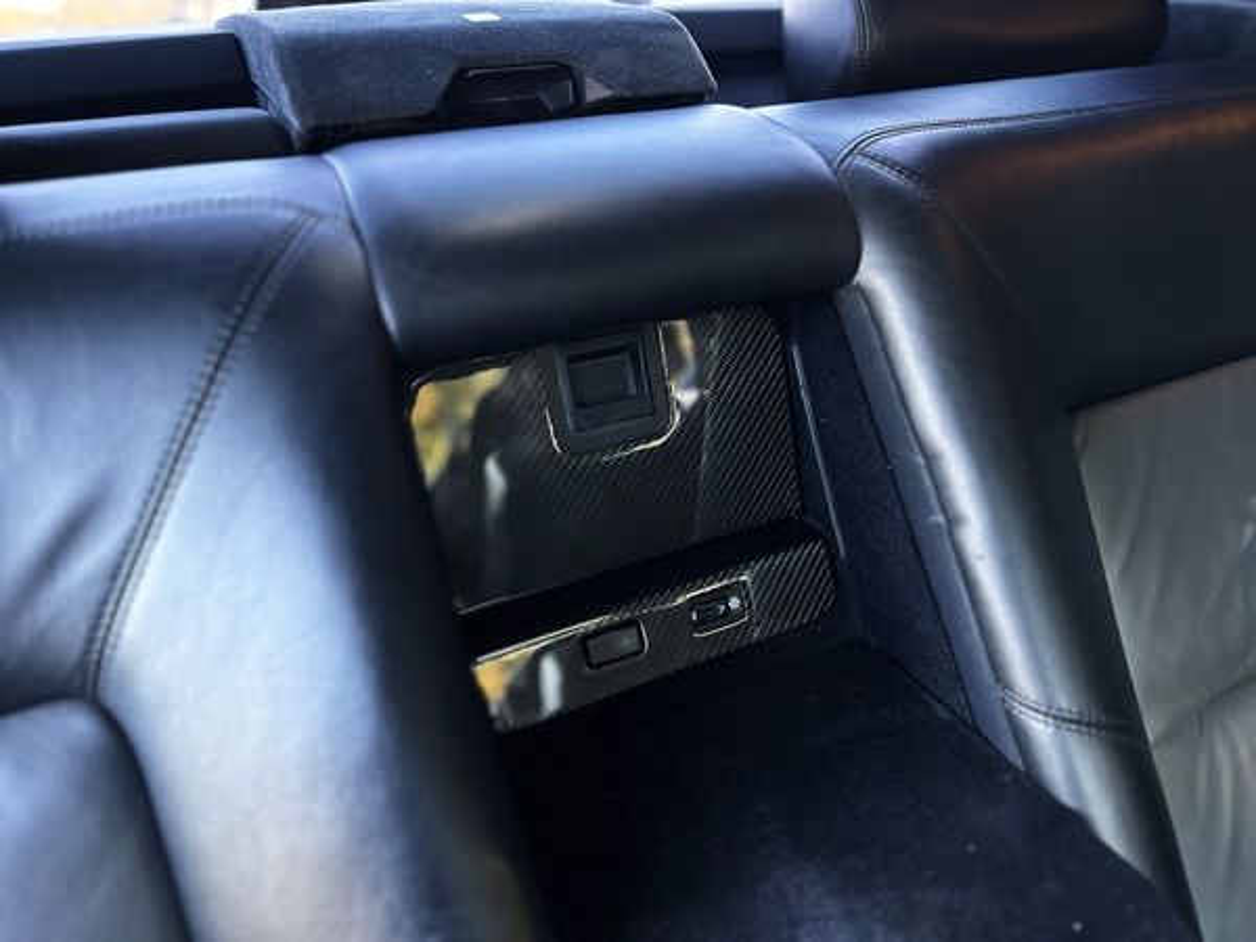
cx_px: 628
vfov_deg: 56.8
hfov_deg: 71.6
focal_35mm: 24
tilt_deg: -27.6
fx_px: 871
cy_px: 471
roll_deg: +4.3
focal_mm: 6.86
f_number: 1.78
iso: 500
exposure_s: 1/60
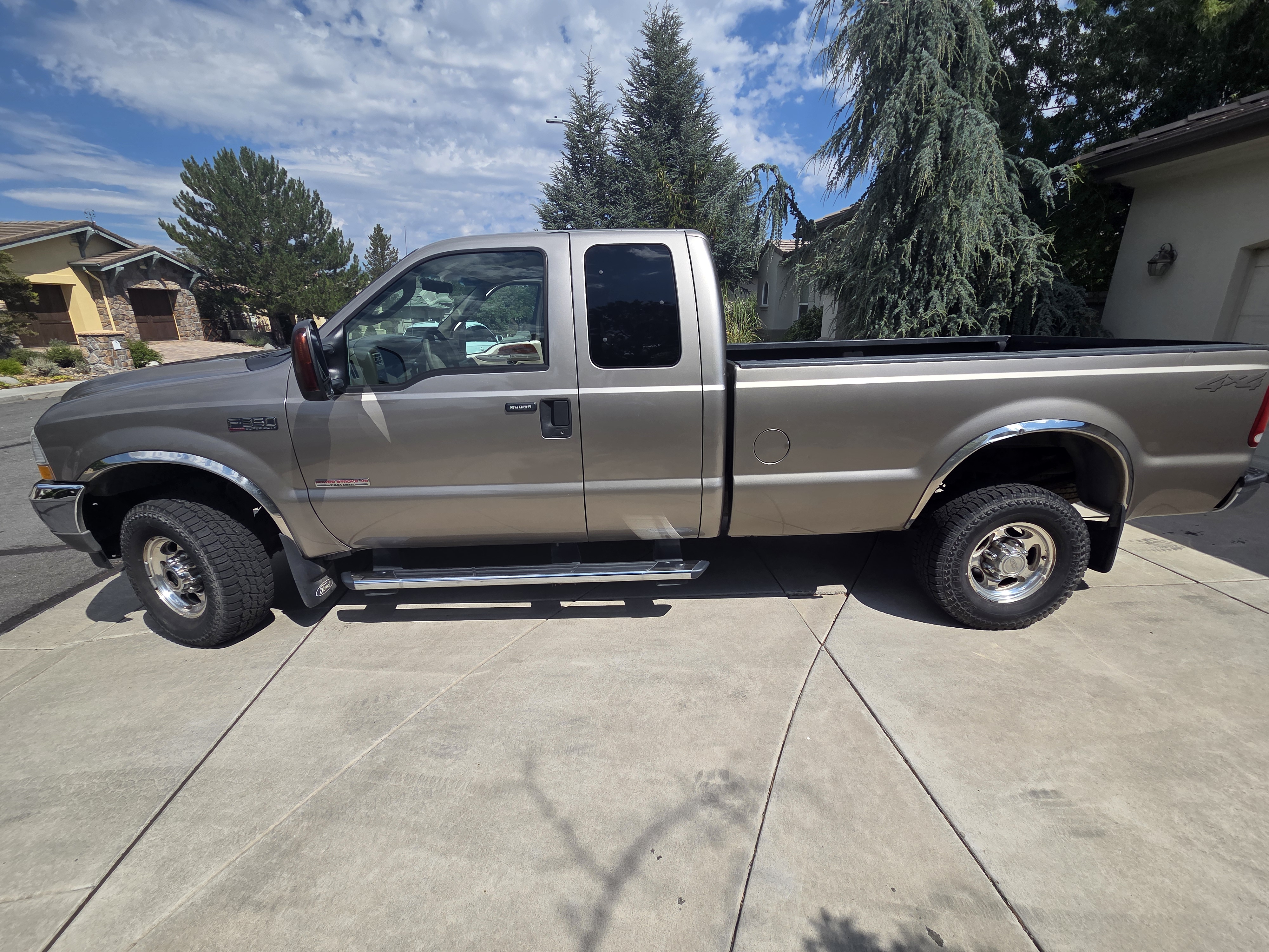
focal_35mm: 13
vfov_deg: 89.9
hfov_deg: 106.2
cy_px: 476
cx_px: 634
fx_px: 477
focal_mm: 2.2
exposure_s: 1/2977
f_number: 2.2
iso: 50
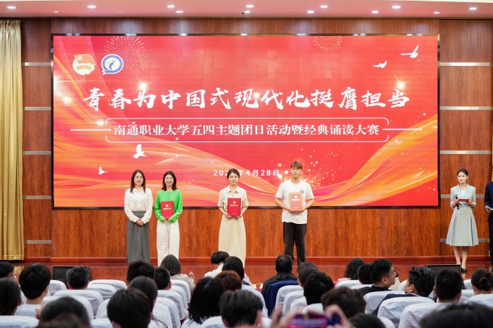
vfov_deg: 19.4
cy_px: 164
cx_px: 246
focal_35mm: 70
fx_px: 958
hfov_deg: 28.8
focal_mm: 70
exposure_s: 1/100
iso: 3200
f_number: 5
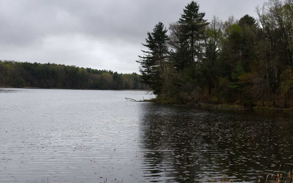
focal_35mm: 55
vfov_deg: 23.5
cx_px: 131
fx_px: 439
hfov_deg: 36.9
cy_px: 97
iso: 1000
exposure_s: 1/4000
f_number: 6.3
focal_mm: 36
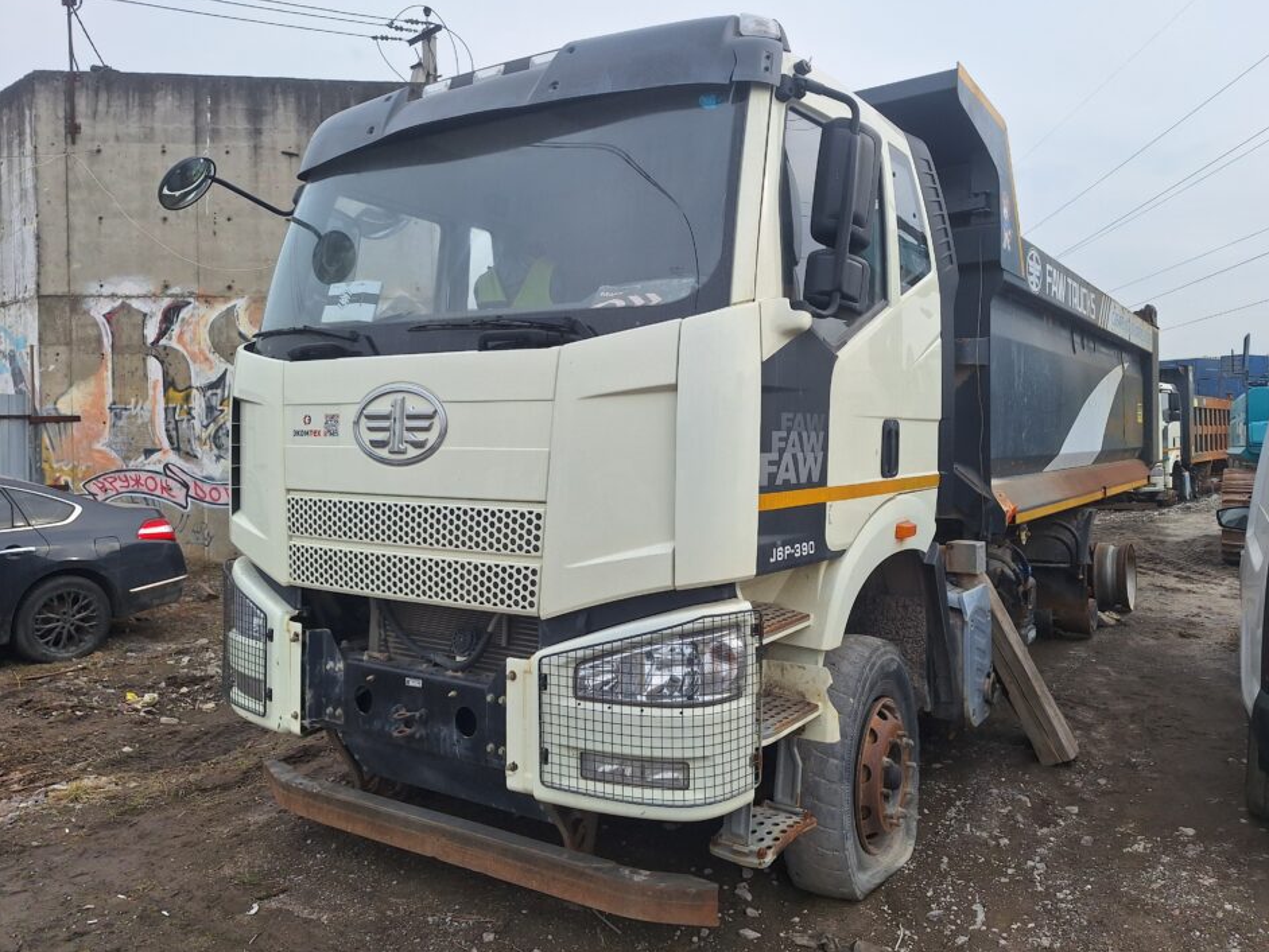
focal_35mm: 25
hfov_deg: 69.3
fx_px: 917
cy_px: 459
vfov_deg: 54.9
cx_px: 688
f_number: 1.8
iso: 40
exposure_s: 1/1669
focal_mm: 5.54
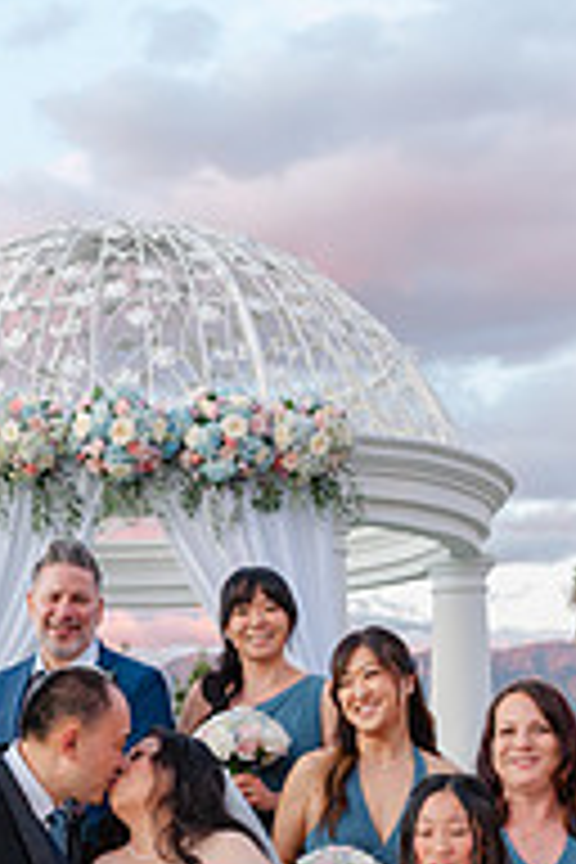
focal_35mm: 82
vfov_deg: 23.4
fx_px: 1968
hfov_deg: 16.5
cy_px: 932
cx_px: 106
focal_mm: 35
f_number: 4
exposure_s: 1/125
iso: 250
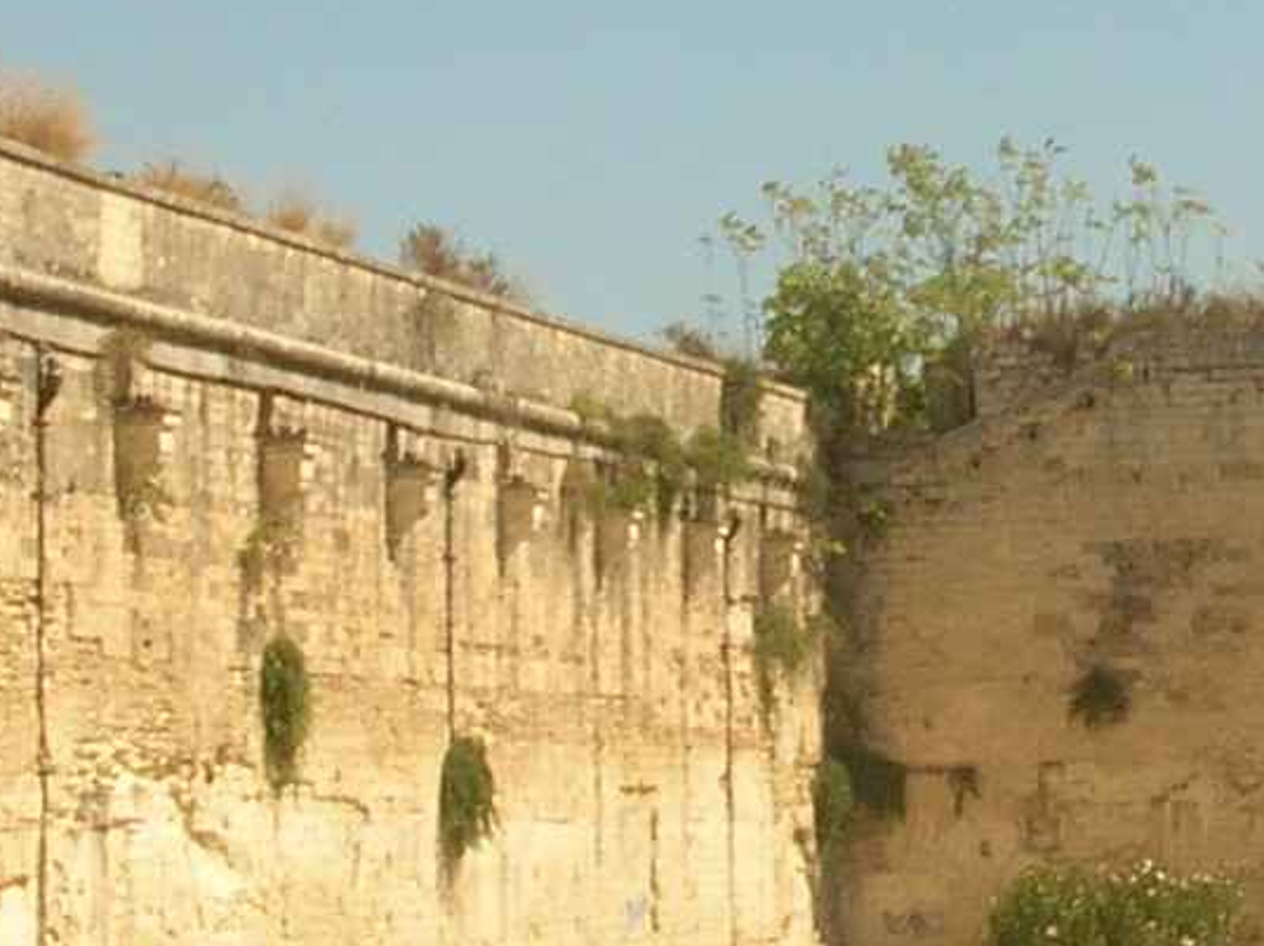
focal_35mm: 149
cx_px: 1151
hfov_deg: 13.1
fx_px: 5437
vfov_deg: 9.9
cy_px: 294
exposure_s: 1/363
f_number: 5.6
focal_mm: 5.8
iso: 50
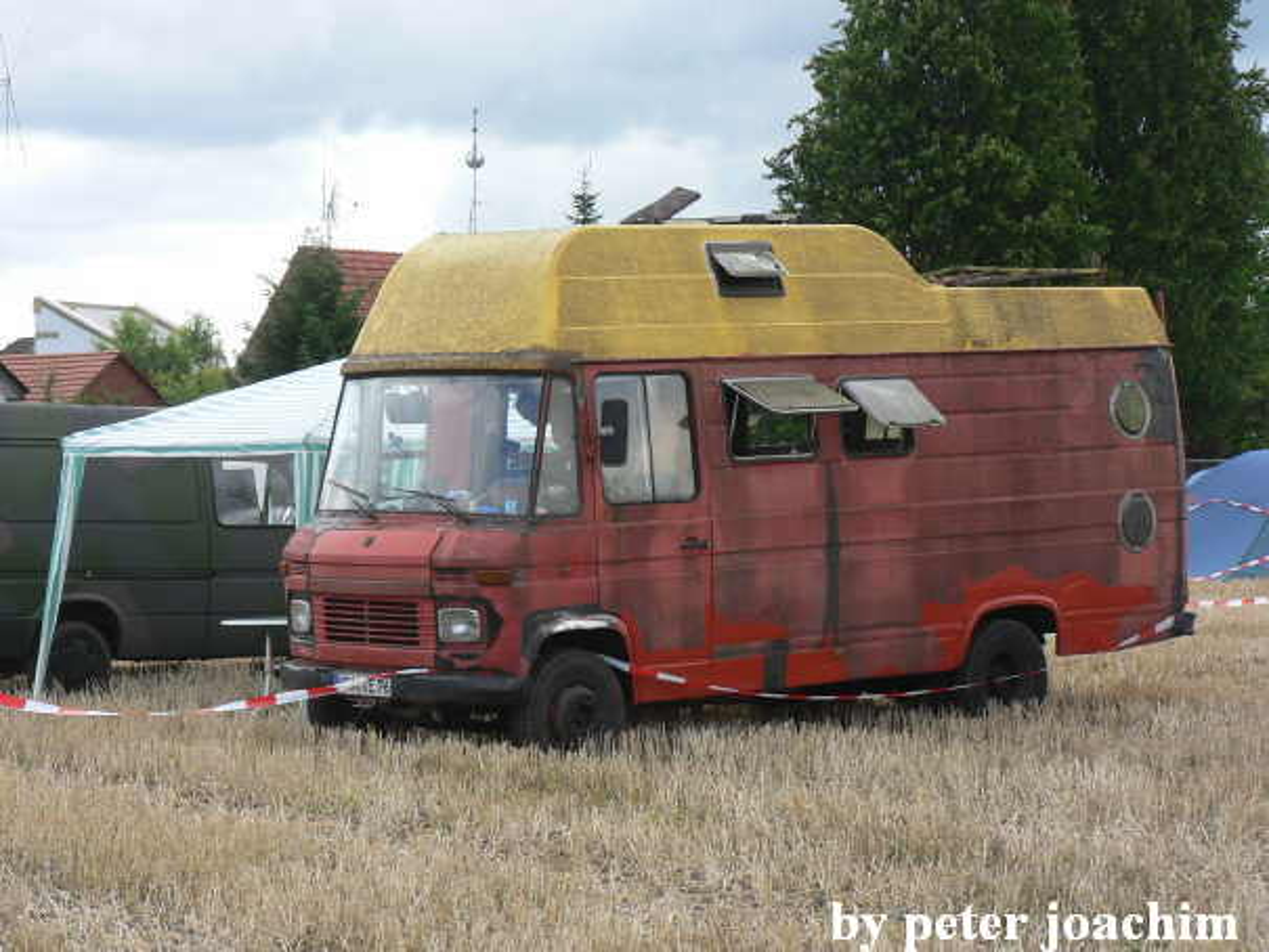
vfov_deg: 14.4
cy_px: 476
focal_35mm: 103
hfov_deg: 19.1
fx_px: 3777
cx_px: 634
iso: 64
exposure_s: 1/160
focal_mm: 17.7
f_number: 4
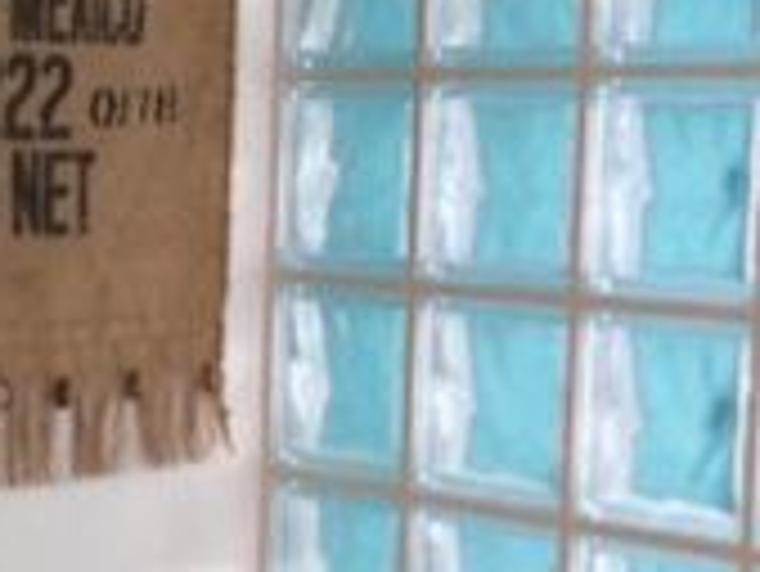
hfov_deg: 15.8
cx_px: -99
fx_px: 2658
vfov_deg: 12.2
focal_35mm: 121
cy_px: 428
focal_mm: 3.3
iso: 64
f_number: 2.4
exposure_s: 1/24
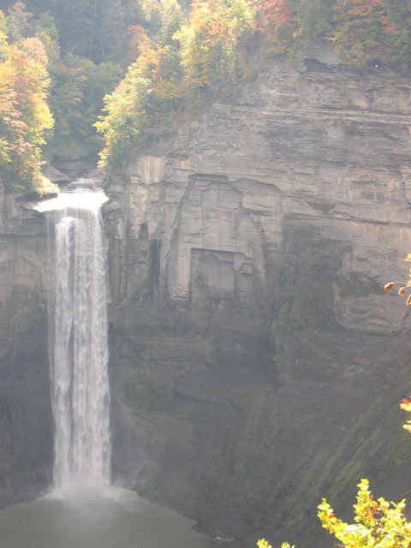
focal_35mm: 114
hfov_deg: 13.0
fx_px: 1805
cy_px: 274
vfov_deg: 17.3
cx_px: 206
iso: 100
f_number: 4.9
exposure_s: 1/59.7
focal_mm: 24
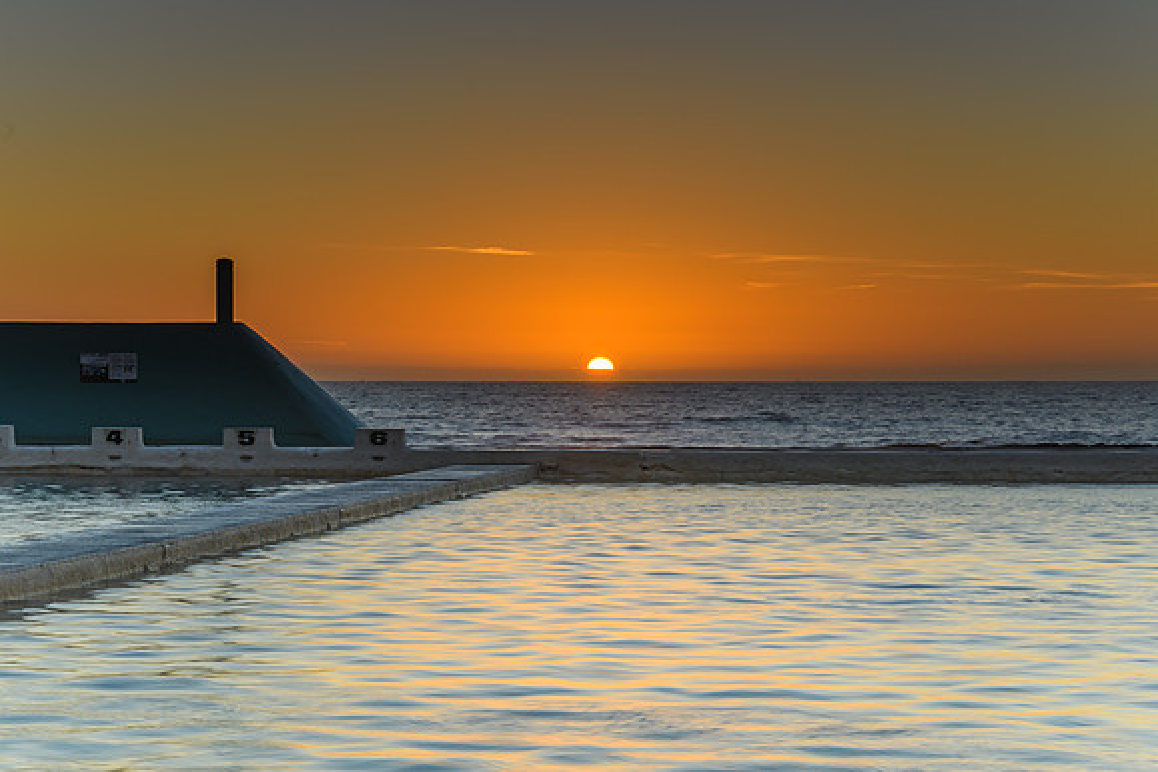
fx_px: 2573
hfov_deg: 25.4
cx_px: 579
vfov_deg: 17.1
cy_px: 386
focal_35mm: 80
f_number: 16
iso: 50
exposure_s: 1/5
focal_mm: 50
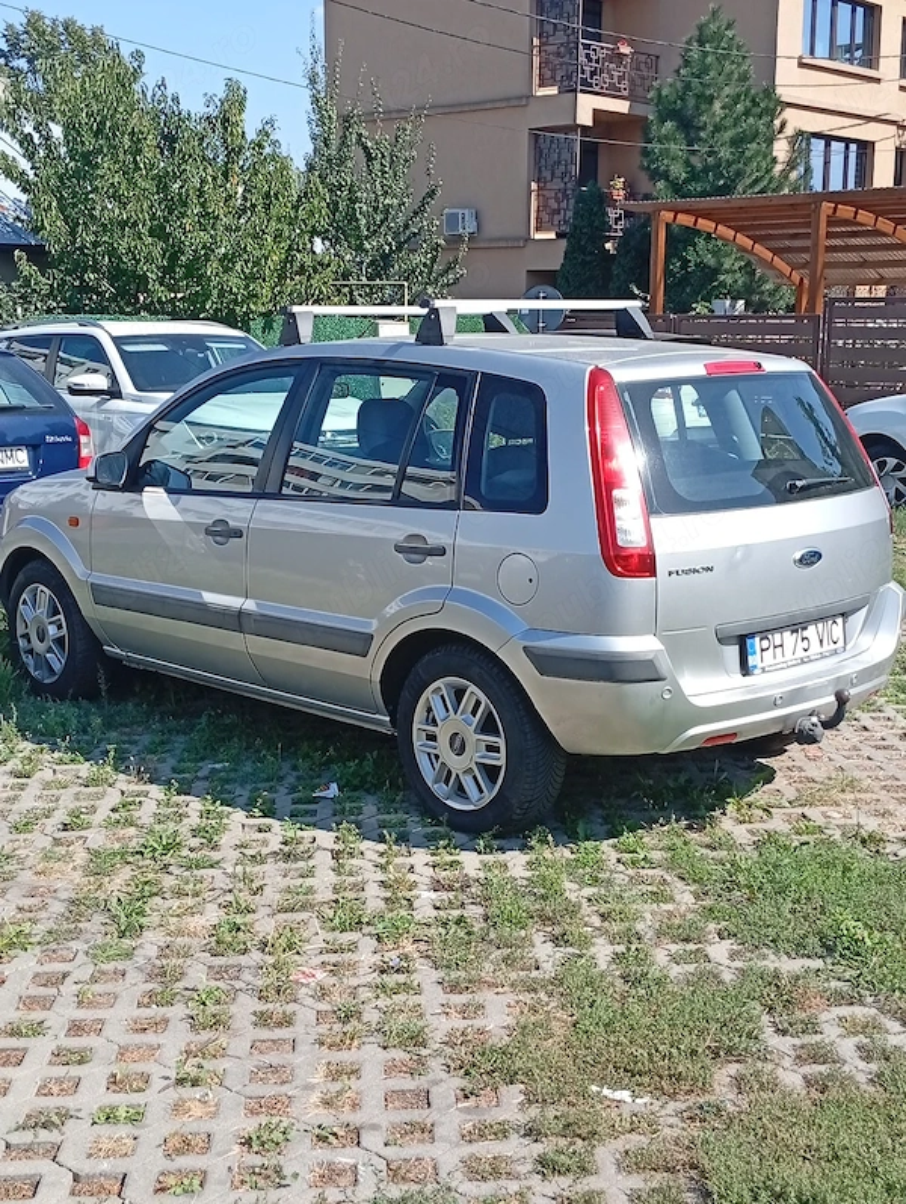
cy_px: 602
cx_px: 453
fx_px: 1636
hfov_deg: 31.0
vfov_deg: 40.4
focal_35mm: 47
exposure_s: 1/417
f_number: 1.8
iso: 53
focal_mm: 3.98
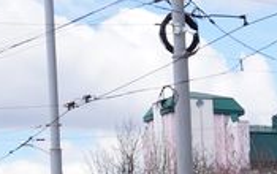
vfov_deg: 7.0
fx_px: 1384
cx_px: 507
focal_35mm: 183
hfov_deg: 10.7
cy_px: 342
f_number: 9
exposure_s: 1/125
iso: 100
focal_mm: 30
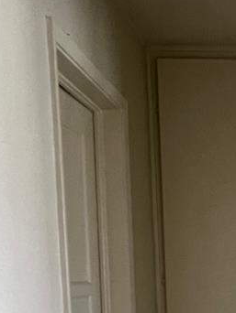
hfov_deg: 23.1
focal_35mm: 57
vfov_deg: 30.4
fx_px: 517
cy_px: 340
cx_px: 300
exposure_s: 1/91
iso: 250
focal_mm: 1.57
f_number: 1.8
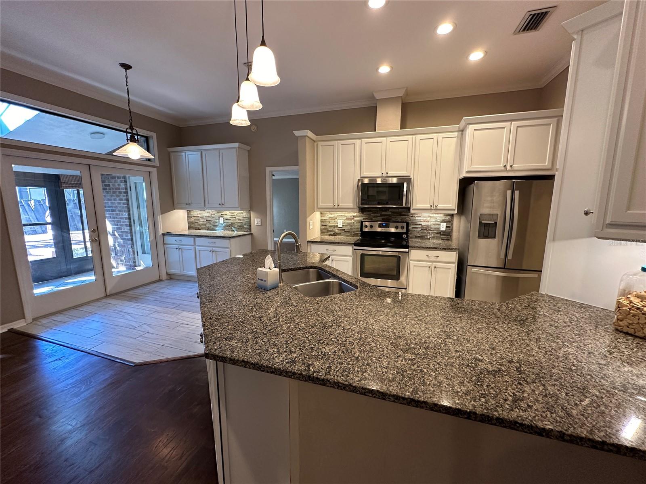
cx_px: 323
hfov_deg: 102.1
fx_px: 261
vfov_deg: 85.7
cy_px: 242
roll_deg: -1.0
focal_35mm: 14
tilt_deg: -8.4
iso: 200
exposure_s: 1/60
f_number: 2.2
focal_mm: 2.22
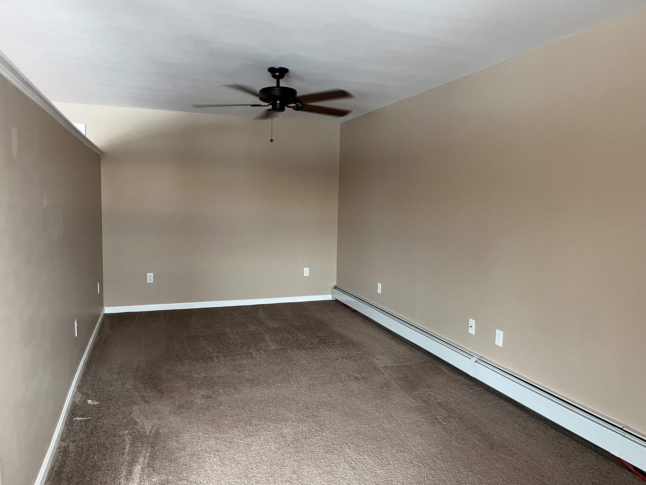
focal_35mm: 26
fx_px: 485
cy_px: 242
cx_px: 323
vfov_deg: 53.1
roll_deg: -0.9
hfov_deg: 67.3
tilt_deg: -5.8
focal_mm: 5.1
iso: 200
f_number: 1.6
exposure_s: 1/60
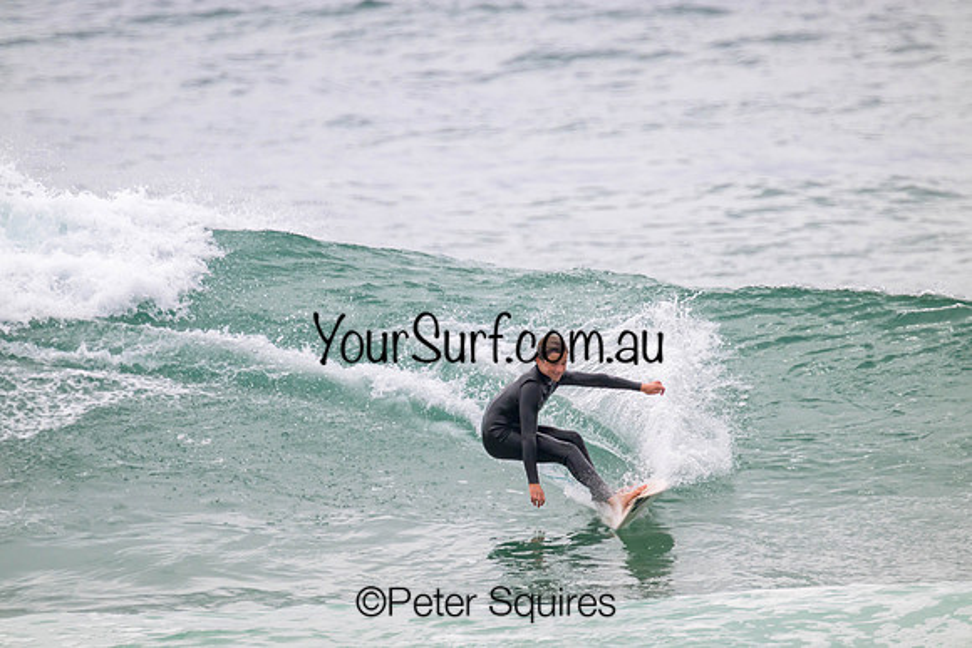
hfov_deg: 2.6
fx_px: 21604
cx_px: 486
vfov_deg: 1.7
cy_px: 324
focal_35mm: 800
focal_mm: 800
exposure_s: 1/2000
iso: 1000
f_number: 11
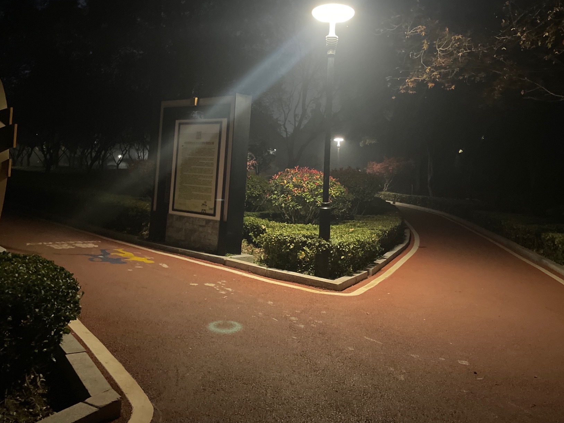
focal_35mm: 32
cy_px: 170
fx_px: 521
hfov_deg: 56.8
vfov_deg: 43.9
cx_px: 280
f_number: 1.6
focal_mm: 4.2
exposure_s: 1/17
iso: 1000
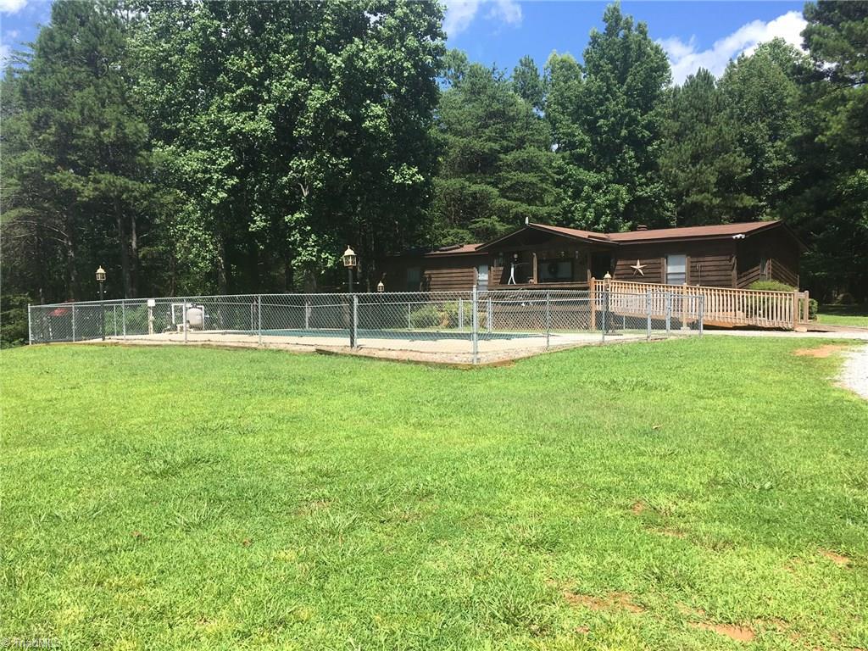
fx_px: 727
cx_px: 434
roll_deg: -0.4
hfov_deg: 61.7
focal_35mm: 29
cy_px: 326
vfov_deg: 48.2
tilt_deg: +1.0
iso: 25
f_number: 2.2
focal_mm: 4.15
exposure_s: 1/810
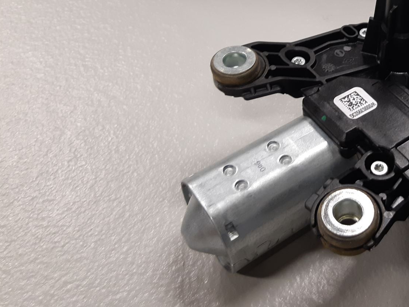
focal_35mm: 48
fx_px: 567
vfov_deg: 29.9
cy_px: 83
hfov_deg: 37.6
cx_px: 351
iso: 100
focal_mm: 3.93
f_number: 1.7
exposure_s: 1/50
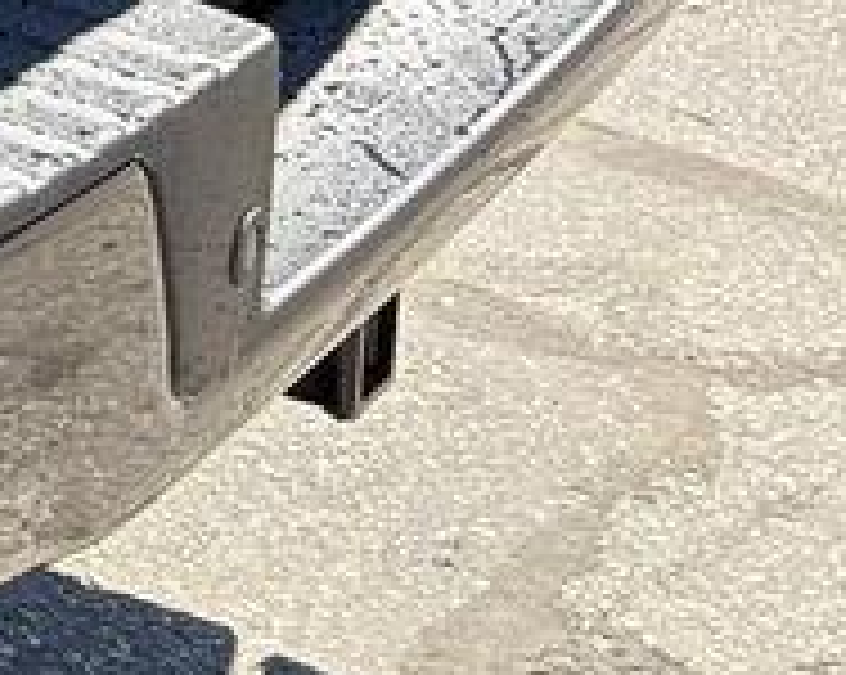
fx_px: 4327
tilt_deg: -7.1
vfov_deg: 8.3
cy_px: -868
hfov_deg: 8.5
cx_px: -2030
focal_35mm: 173
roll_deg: +2.0
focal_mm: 5.96
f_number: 1.6
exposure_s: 1/801
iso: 64
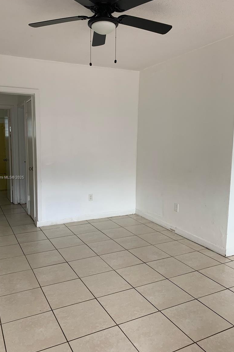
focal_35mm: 28
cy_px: 178
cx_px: 105
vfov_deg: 65.5
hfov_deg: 46.3
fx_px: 273
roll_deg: -0.5
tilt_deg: -7.6
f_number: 1.8
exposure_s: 1/121
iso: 50
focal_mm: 4.25
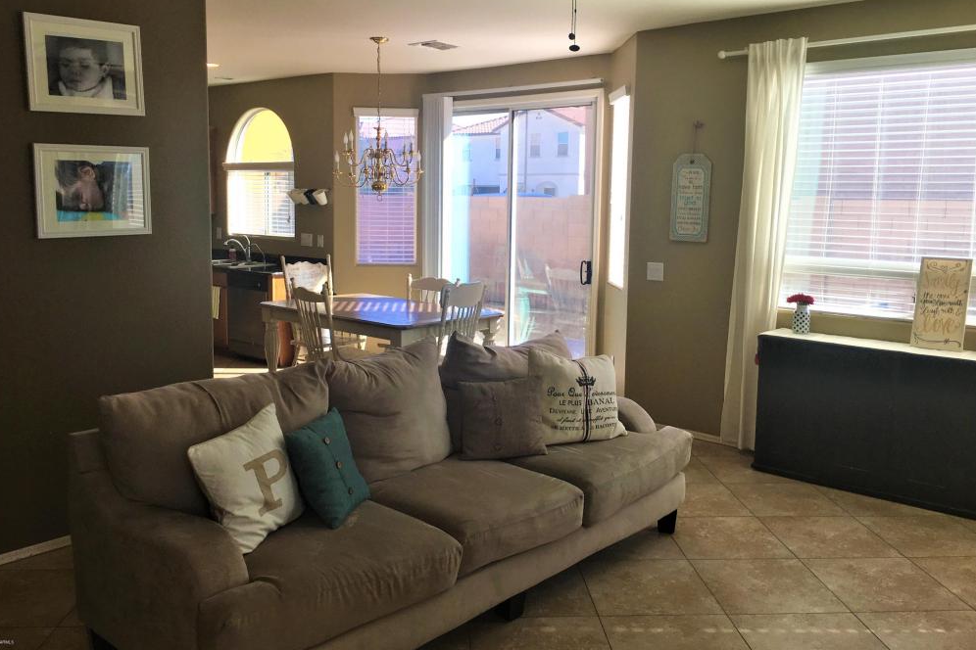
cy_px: 290
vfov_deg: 42.3
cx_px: 489
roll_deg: -0.7
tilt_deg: -4.5
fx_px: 840
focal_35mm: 31
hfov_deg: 60.3
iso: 25
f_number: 2.2
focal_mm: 4.15
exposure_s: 1/176
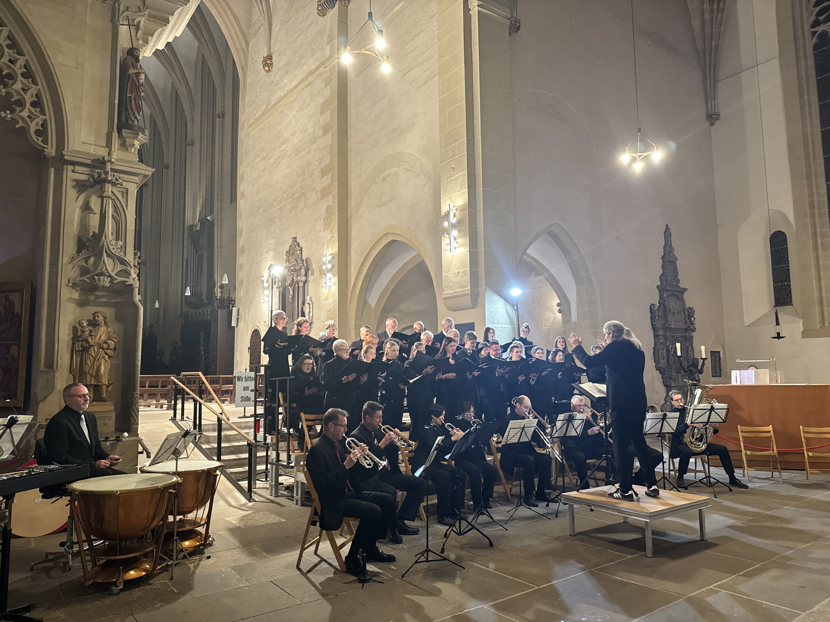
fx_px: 575
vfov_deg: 56.8
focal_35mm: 24
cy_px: 311
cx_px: 415
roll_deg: +0.7
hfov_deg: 71.6
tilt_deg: +5.9
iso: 640
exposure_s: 1/50
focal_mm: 6.86
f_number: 1.78
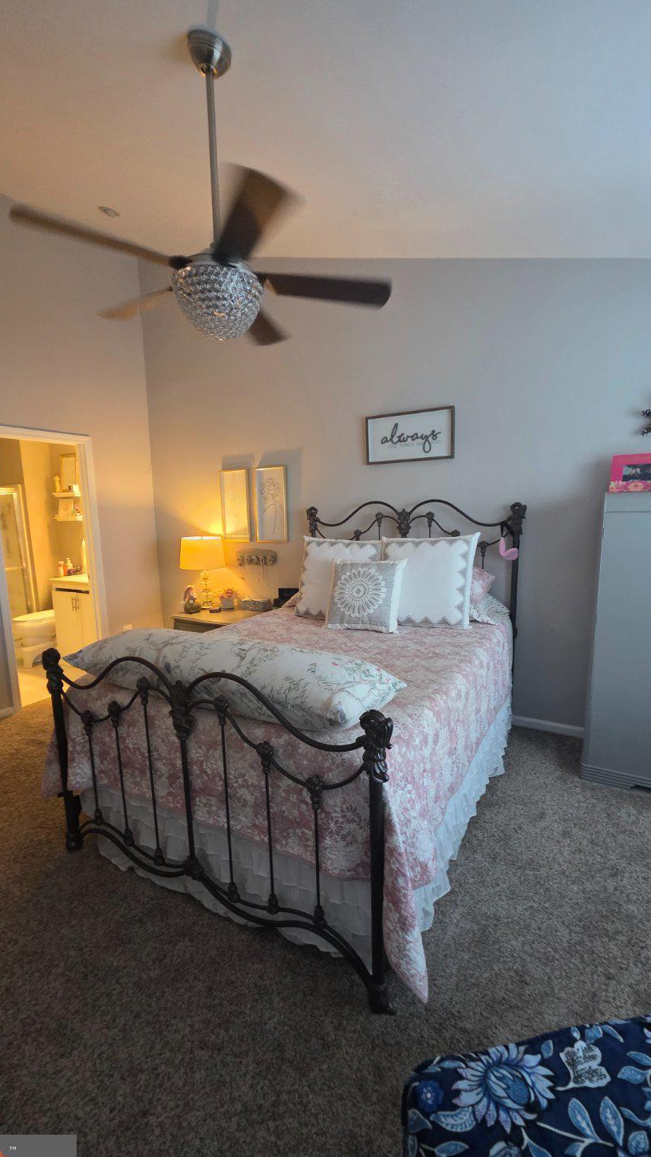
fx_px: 460
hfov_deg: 70.5
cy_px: 587
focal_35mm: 15
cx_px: 337
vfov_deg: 103.0
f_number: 1.9
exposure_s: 1/60
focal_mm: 2.2
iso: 500
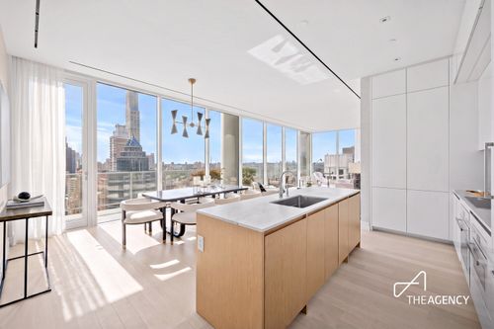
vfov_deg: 81.2
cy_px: 164
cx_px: 247
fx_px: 192
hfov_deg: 104.3
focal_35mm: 14
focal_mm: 14
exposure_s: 1/4
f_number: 22
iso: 250
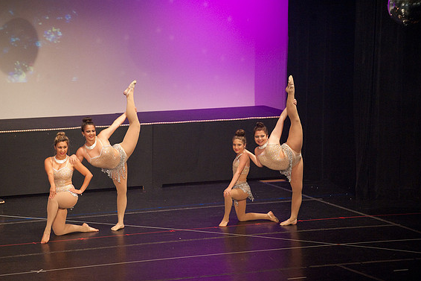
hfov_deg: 10.0
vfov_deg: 6.7
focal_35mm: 205
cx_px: 212
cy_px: 138
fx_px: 2397
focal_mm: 200
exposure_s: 1/200
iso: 3200
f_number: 4
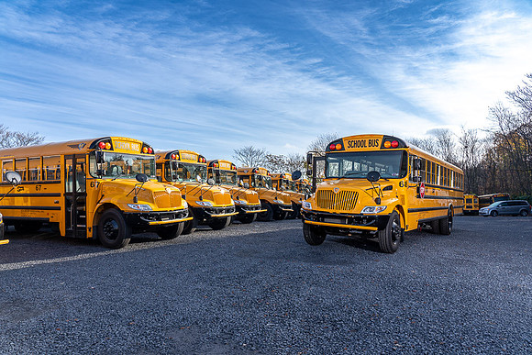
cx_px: 266
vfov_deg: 53.2
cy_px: 178
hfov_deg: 73.7
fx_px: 355
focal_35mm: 24
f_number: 9
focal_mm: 24
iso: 125
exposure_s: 1/250
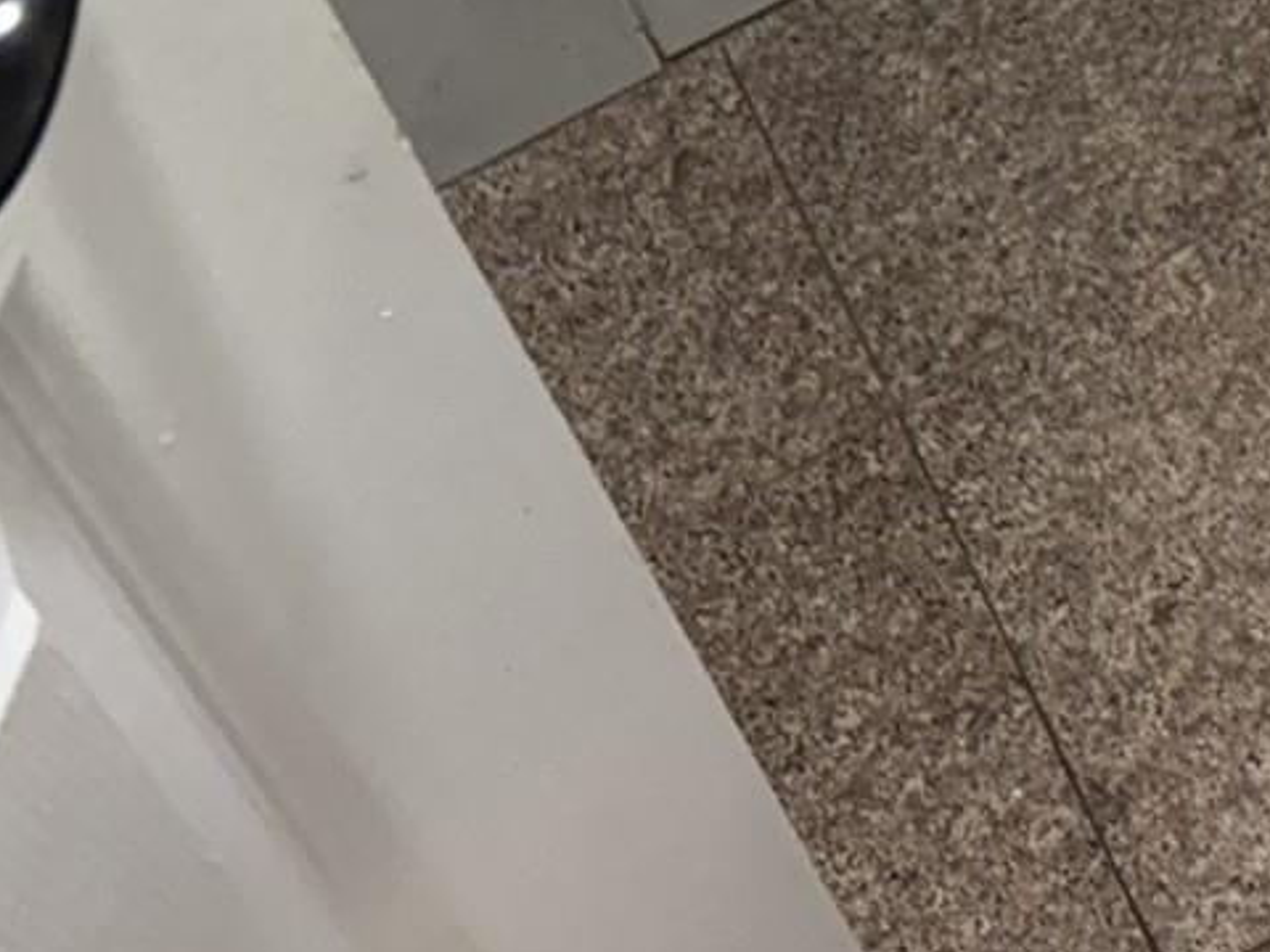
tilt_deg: -35.7
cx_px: 2275
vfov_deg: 11.8
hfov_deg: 15.3
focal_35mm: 111
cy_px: -1021
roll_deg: +8.0
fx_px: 4072
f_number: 1.6
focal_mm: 5.96
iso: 100
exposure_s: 1/120
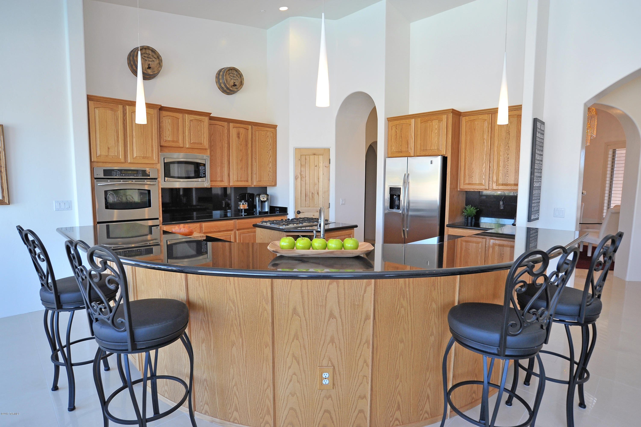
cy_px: 214
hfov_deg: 84.0
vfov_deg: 61.9
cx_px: 320
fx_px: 356
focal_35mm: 20
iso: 800
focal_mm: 20
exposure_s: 1/80
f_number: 7.1
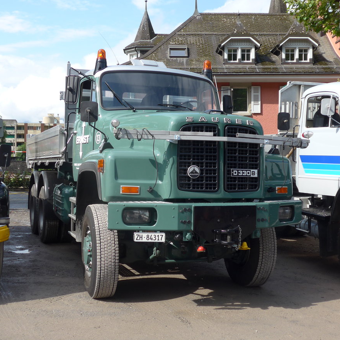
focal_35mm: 47
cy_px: 173
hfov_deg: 36.1
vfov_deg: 36.1
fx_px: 522
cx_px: 162
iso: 80
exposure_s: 1/1000
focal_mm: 8
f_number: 2.8
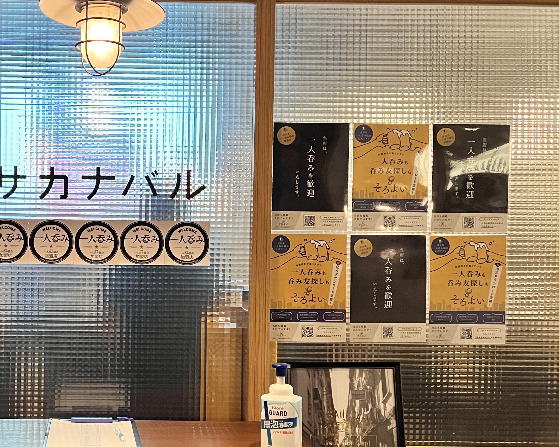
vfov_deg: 31.3
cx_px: 102
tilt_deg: -1.4
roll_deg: -0.9
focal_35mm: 48
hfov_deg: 37.2
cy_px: 271
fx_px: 794
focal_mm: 5.1
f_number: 1.6
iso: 500
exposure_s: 1/54
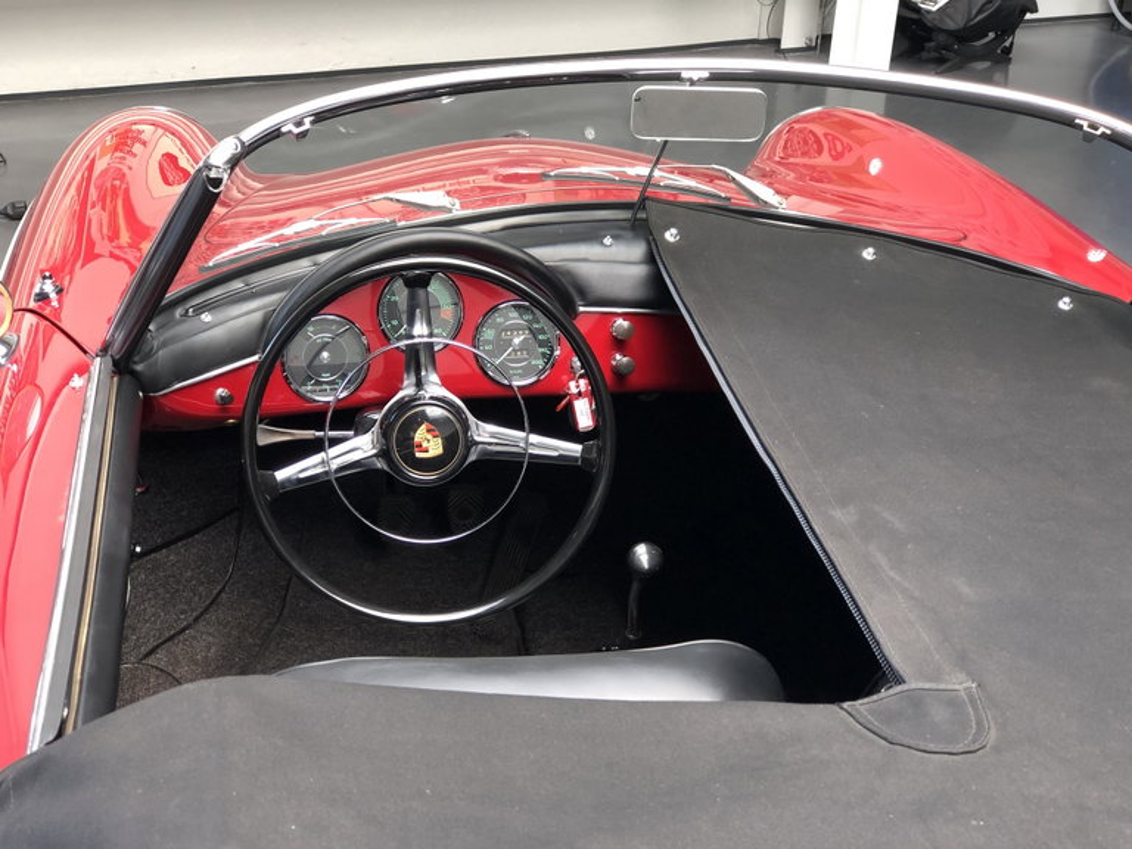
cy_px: 424
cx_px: 566
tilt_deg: -25.2
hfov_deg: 33.8
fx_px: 1864
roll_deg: -2.6
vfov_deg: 25.7
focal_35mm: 57
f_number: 2.8
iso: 40
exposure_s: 1/30
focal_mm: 6.6
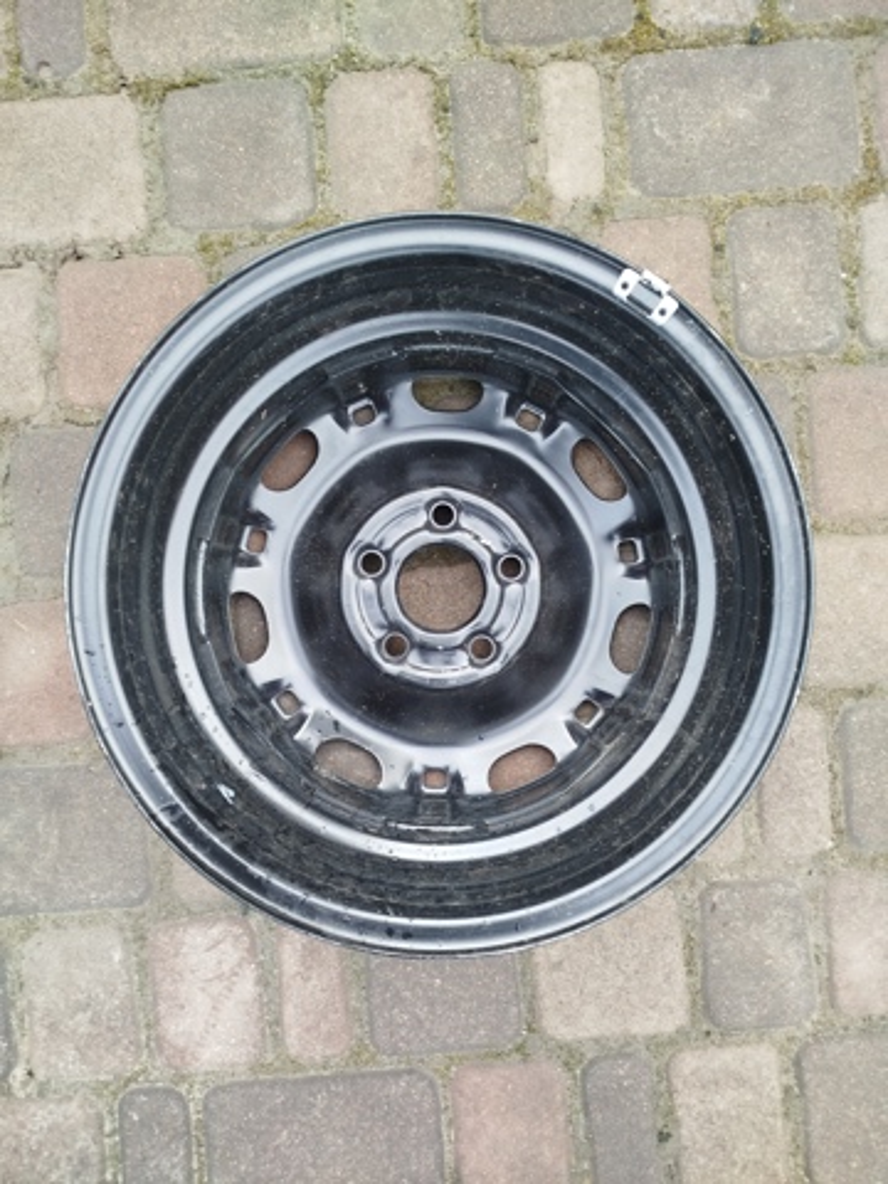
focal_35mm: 24
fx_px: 821
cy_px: 592
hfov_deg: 56.8
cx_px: 444
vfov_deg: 71.6
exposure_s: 1/50
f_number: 1.7
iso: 80
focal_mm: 5.31
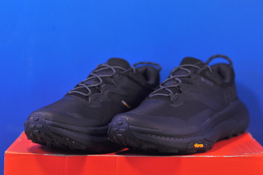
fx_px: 635
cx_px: 134
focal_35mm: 87
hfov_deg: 23.4
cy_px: 75
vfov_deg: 15.7
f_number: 2.5
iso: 250
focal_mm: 50
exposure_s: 1/320
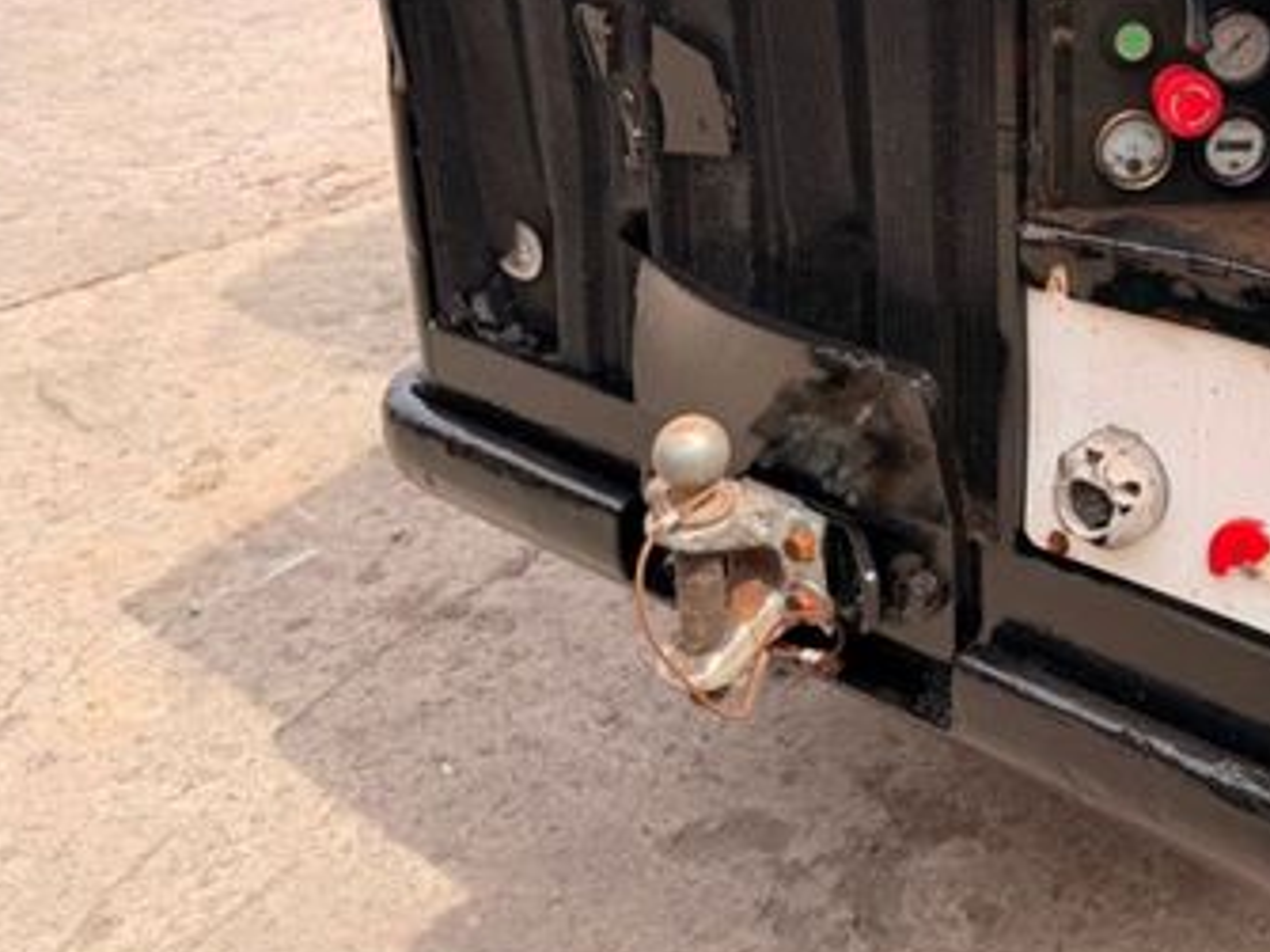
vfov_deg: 32.4
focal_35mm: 43
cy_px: 159
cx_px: 1103
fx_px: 1577
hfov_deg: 41.0
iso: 80
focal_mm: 6.76
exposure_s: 1/2370
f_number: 1.78
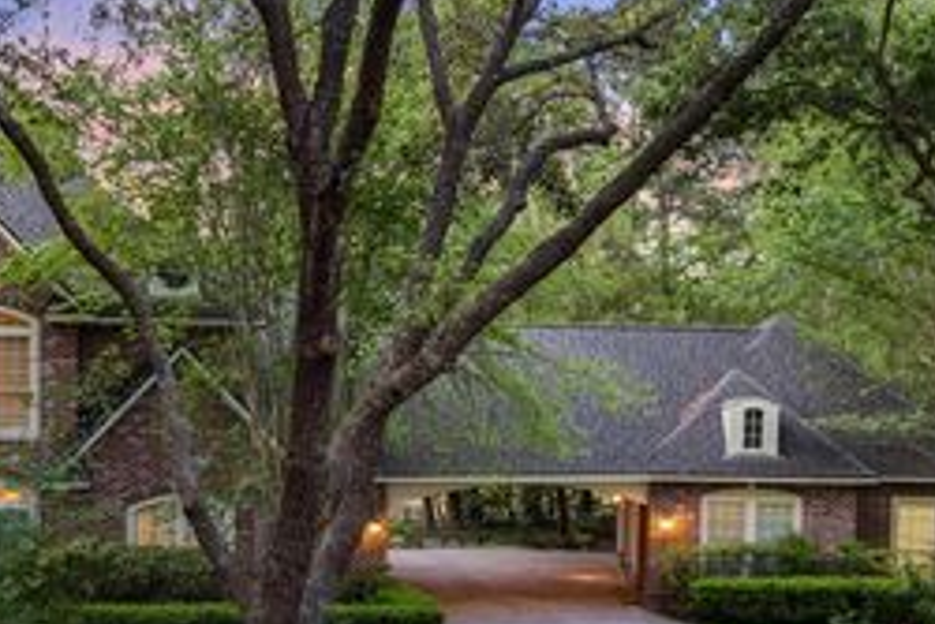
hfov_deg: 43.1
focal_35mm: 44
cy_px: 544
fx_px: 1143
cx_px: 236
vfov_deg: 29.5
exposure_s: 1/15
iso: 300
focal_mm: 8.4
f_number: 2.8
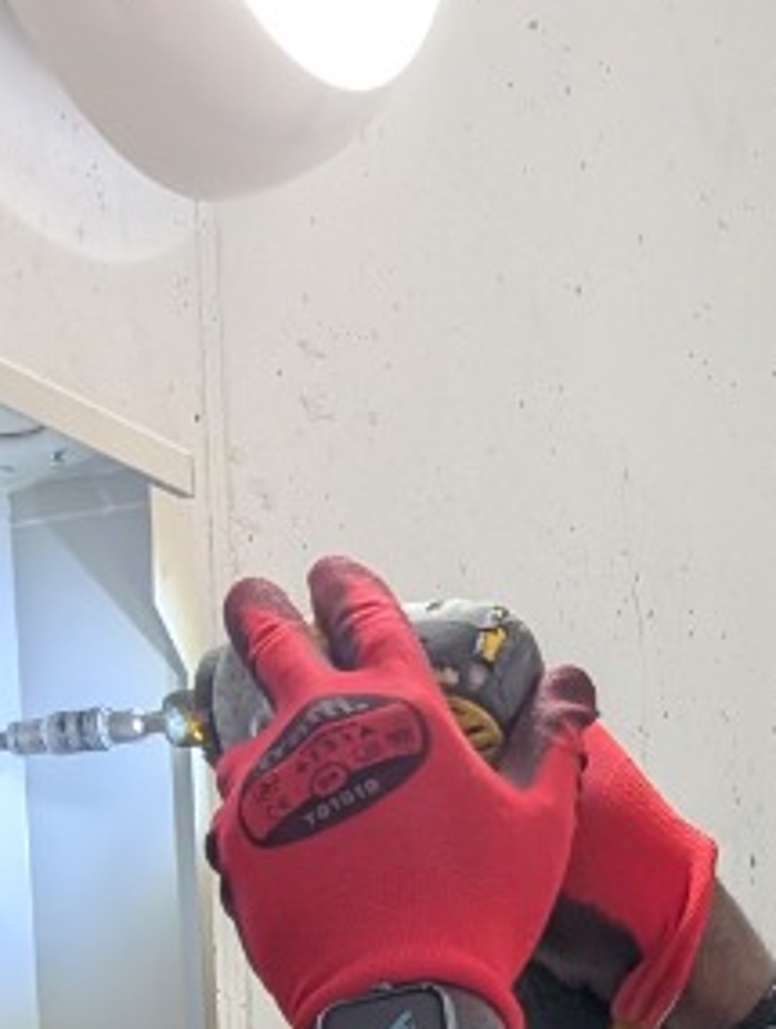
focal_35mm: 101
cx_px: 641
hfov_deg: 14.6
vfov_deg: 15.5
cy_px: 2054
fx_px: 3008
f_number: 1.68
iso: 405
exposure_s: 1/100
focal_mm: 6.9
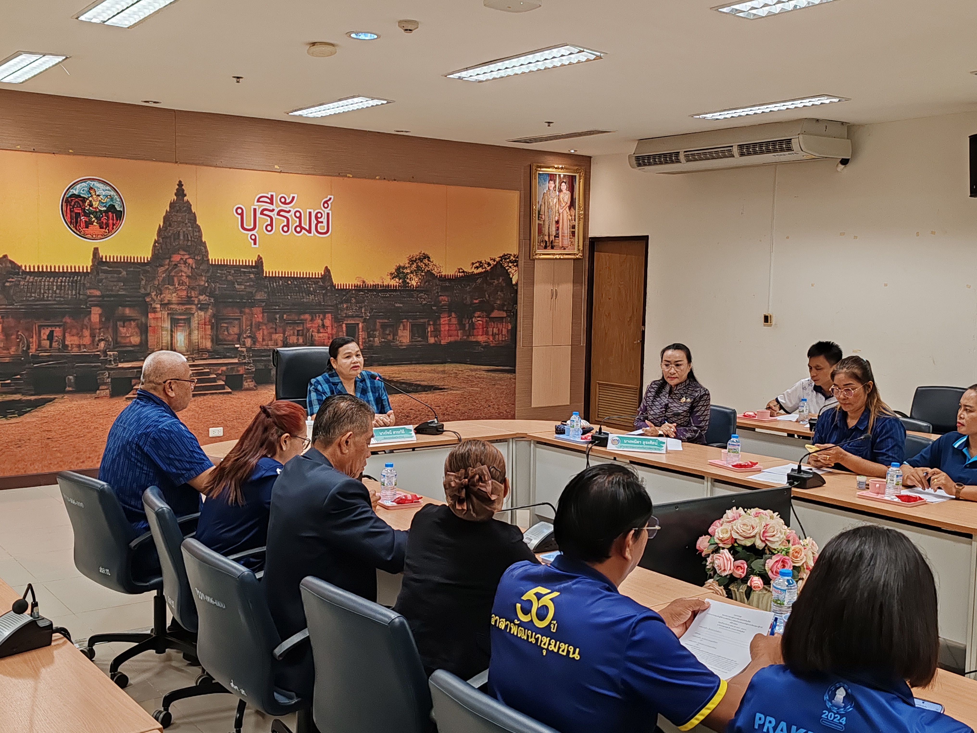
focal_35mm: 38
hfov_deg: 49.0
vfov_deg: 37.7
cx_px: 488
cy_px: 366
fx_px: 1073
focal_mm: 6.12
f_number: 1.9
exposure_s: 1/100
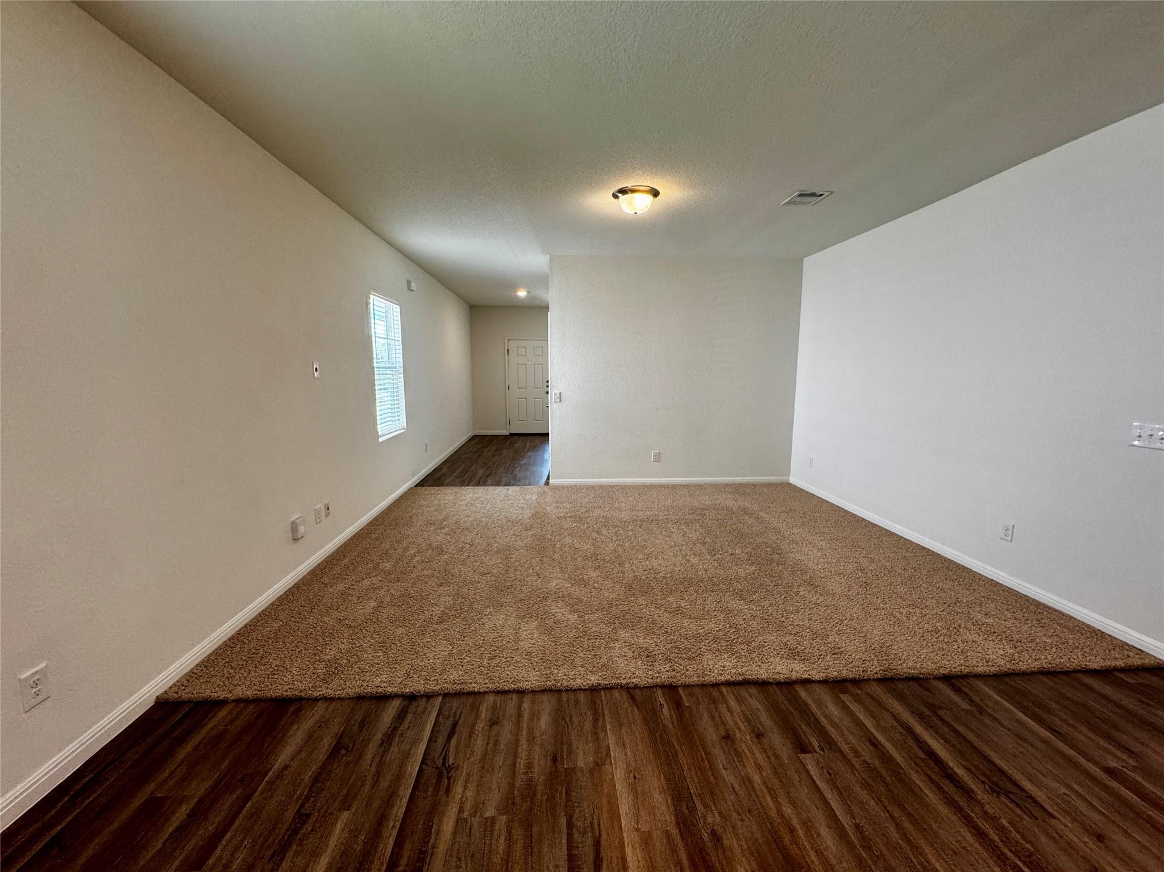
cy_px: 436
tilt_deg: -7.5
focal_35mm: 14
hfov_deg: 102.1
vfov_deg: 85.7
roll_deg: +1.2
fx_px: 471
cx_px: 582
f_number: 2.2
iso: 250
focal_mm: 2.22
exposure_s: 1/120
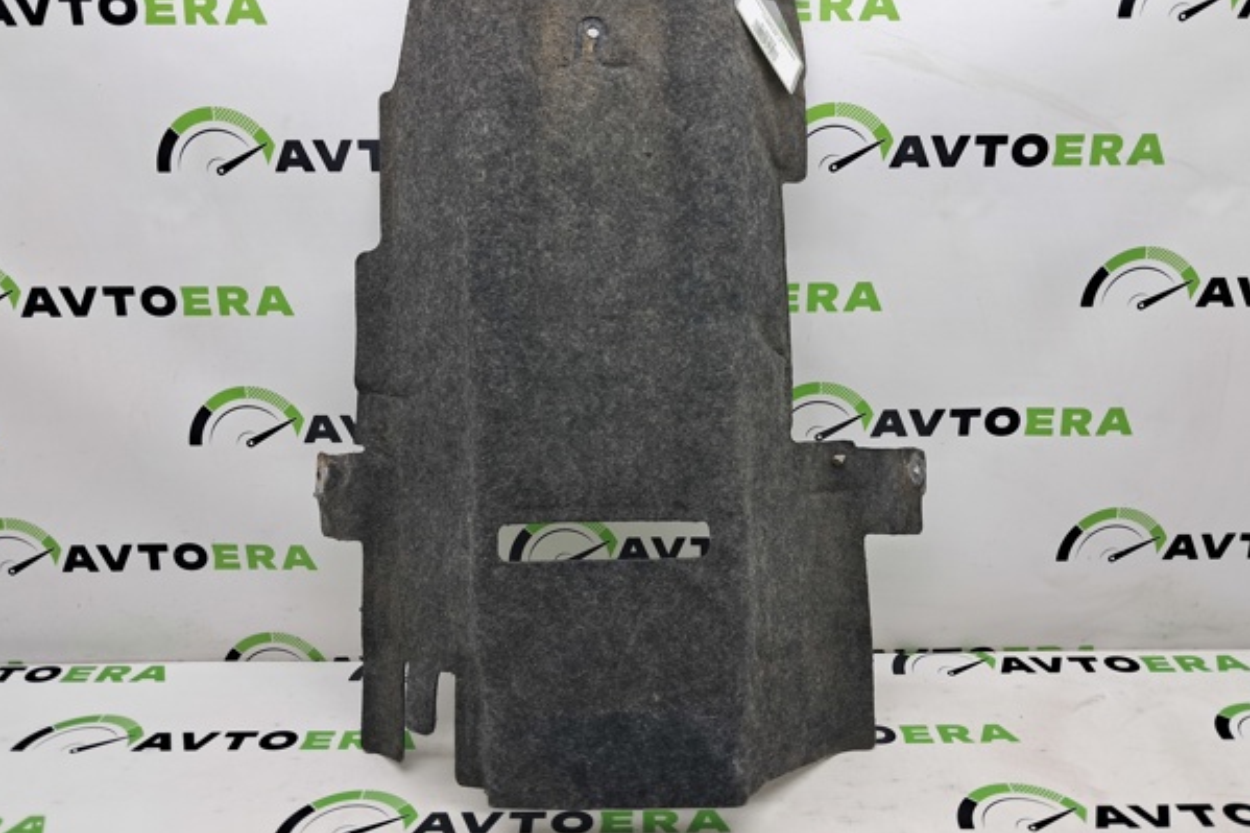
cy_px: 383
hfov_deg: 61.9
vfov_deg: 43.5
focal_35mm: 30
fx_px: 1041
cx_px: 643
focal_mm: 4
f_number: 1.8
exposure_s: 1/50
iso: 50
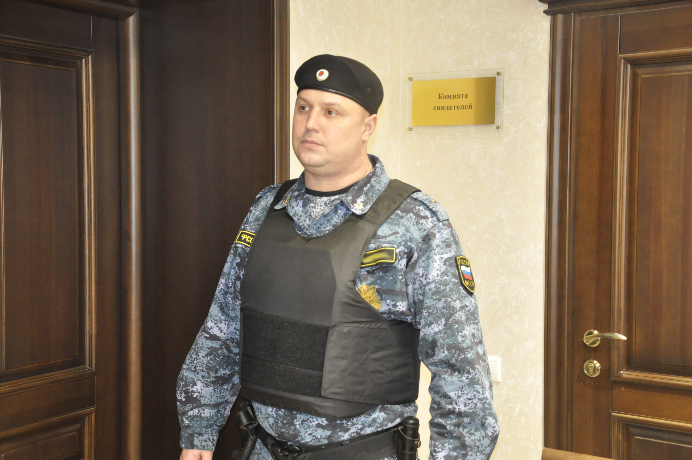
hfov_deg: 38.9
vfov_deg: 26.4
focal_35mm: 51
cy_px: 230
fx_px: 979
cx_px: 346
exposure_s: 1/60
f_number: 5
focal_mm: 34
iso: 1600
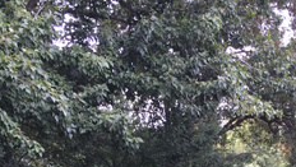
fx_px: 683
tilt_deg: +2.0
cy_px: 286
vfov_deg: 12.8
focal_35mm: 87
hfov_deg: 24.3
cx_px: 194
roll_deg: +2.5
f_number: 2.2
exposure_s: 1/120
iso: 64
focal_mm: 4.15
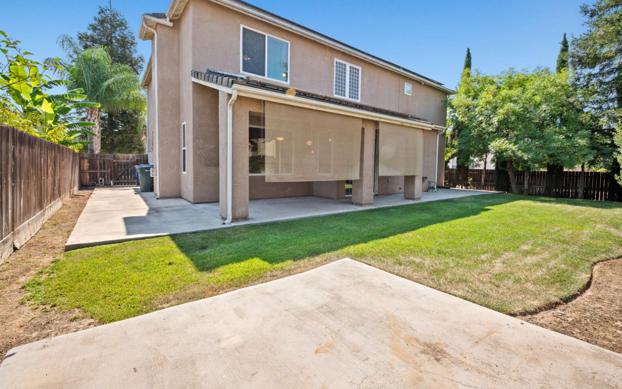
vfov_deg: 74.8
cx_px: 325
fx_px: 254
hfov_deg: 101.4
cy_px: 189
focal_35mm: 15
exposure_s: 1/80
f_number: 9
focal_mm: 14
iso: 250
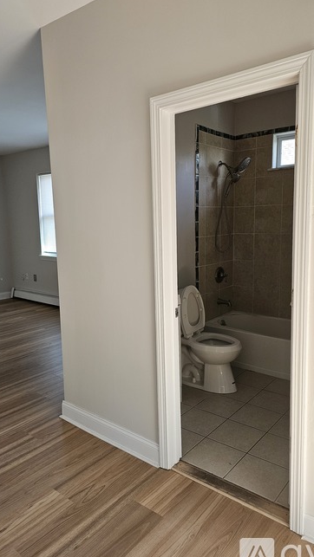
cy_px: 284
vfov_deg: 71.9
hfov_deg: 44.4
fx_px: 385
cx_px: 163
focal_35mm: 26
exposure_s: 1/359
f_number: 1.7
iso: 400
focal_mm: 6.3
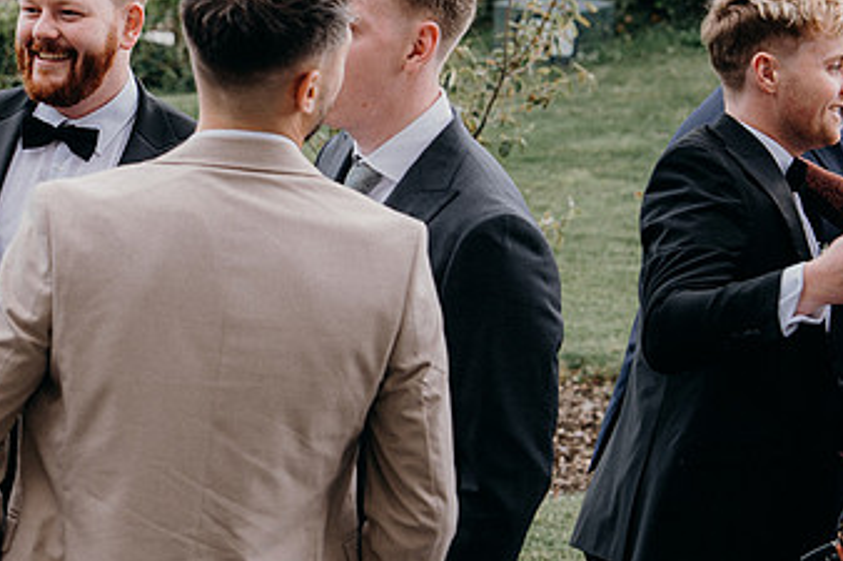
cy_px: 216
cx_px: 147
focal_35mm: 134
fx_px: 3136
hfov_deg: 15.2
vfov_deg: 10.2
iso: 125
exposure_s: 1/200
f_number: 3.5
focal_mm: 52
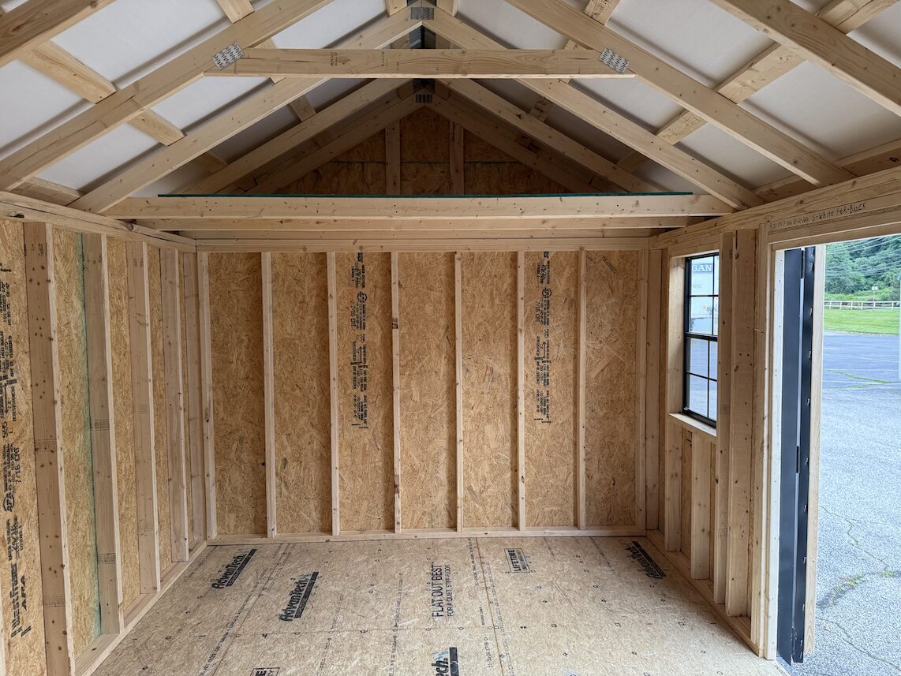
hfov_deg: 71.6
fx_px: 625
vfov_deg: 56.8
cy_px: 338
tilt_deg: -3.4
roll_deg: -1.1
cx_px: 450
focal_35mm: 24
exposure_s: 1/243
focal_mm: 6.76
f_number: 1.78
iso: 160
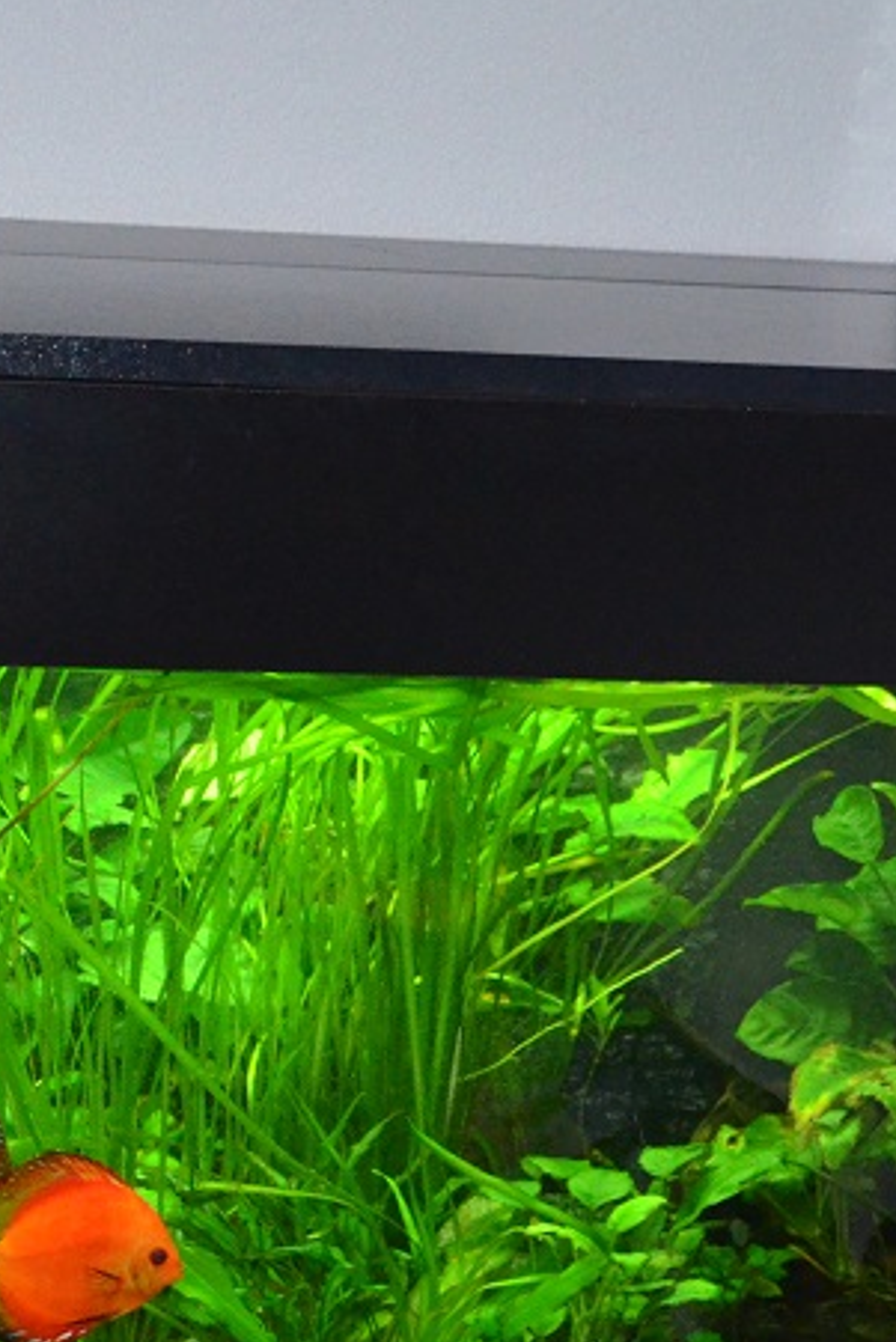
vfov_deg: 18.3
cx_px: -65
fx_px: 4117
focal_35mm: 110
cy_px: 1089
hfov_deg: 12.2
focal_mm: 27
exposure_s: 1/60
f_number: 4
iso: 3200
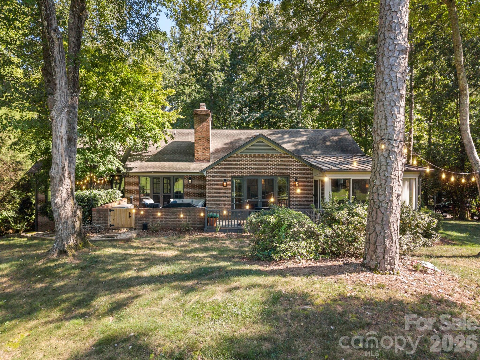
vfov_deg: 56.8
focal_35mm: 24
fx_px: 333
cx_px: 240
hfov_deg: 71.6
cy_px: 180
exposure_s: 1/120
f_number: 1.8
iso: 2010
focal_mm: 8.67
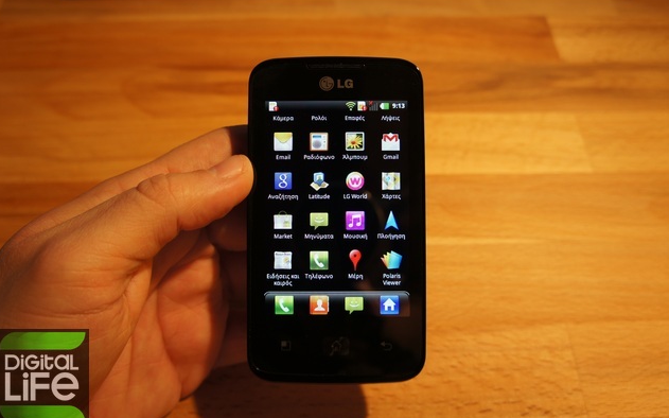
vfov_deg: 40.6
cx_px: 334
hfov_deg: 61.2
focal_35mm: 31
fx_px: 565
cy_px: 199
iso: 200
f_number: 4
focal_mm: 20
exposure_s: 1/30
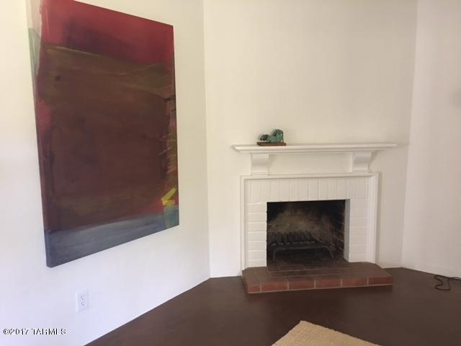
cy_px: 173
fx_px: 386
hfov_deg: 61.7
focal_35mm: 29
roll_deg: -0.2
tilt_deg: -7.2
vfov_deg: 48.2
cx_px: 230
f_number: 2.2
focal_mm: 4.15
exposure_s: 1/15
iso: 80
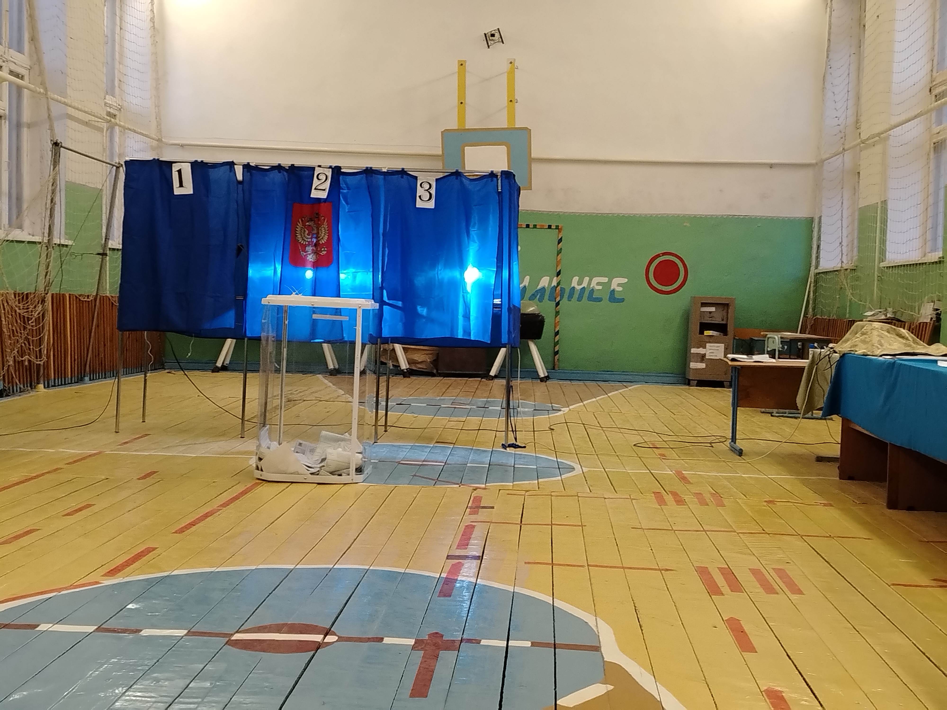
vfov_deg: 30.3
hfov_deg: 39.7
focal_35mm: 48
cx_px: 474
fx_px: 1313
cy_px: 355
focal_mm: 5.25
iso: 1309
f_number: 1.75
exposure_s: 1/33.3
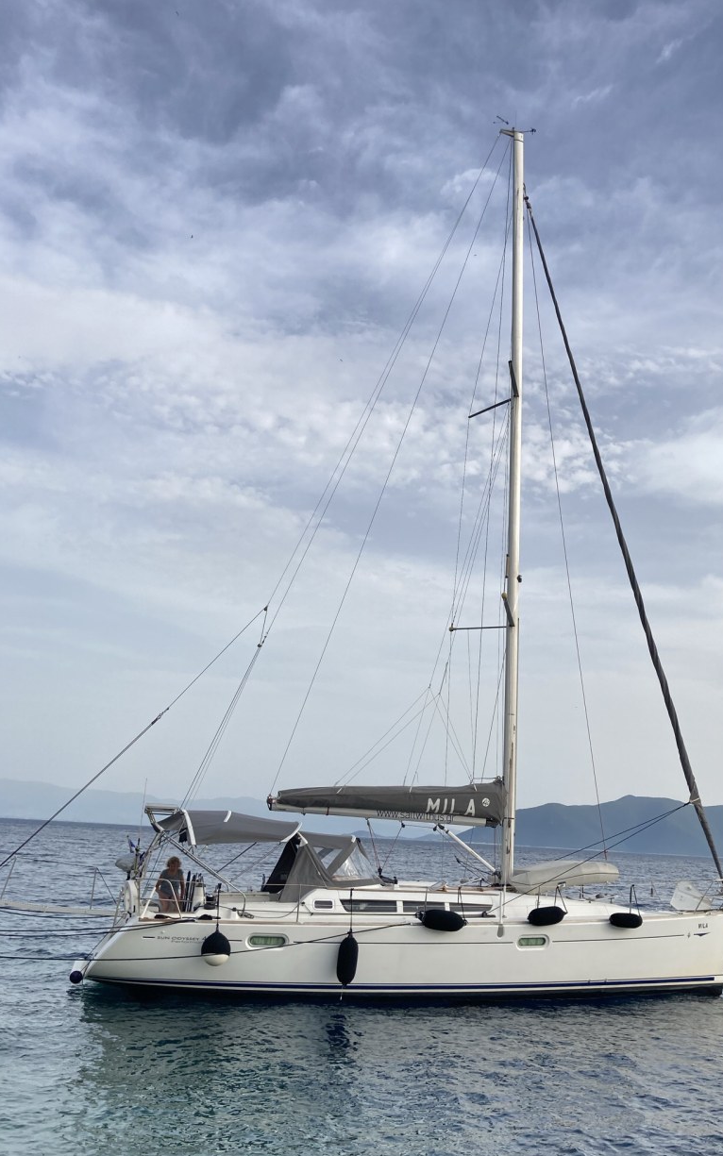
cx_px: 434
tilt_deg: +15.8
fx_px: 977
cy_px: 603
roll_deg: -3.4
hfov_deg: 40.4
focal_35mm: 31
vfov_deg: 61.2
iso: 20
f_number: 1.8
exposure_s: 1/1171
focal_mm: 3.99
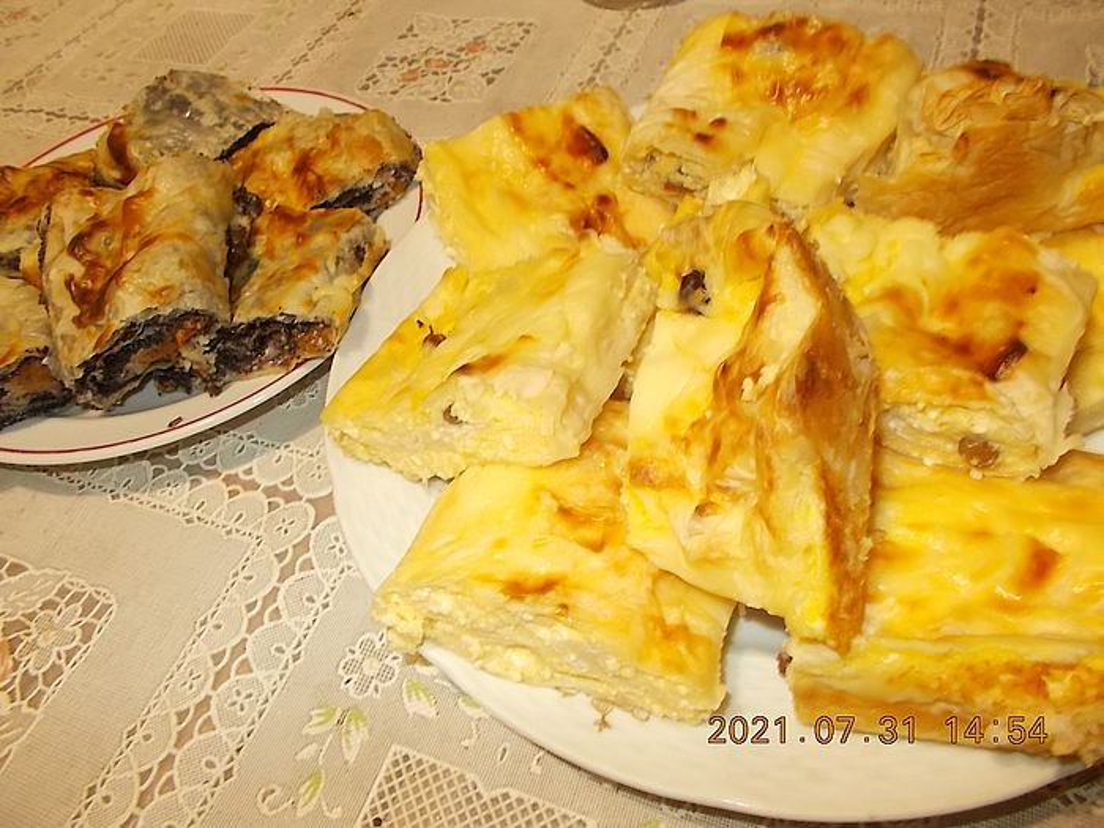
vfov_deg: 53.1
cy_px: 414
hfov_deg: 67.3
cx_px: 552
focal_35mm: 26
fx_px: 829
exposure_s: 1/25
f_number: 3.2
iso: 200
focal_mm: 4.6
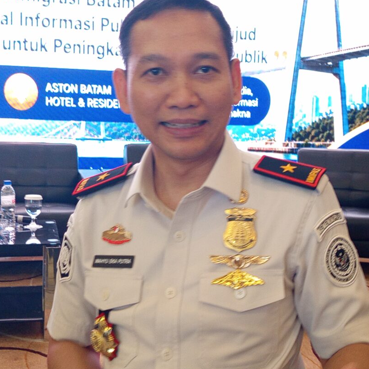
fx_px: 651
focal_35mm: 54
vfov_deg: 31.6
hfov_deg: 31.6
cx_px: 211
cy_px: 184
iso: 413
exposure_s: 1/33.3
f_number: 1.7
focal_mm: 5.24
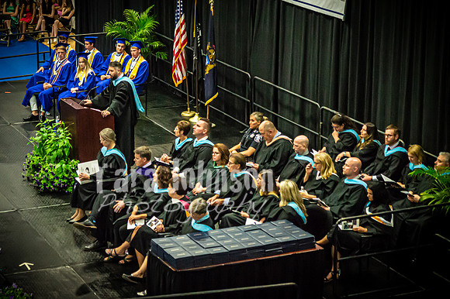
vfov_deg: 13.6
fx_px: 1251
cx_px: 161
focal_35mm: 100
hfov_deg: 20.3
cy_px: 109
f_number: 2.8
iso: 5600
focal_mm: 52
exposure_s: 1/320
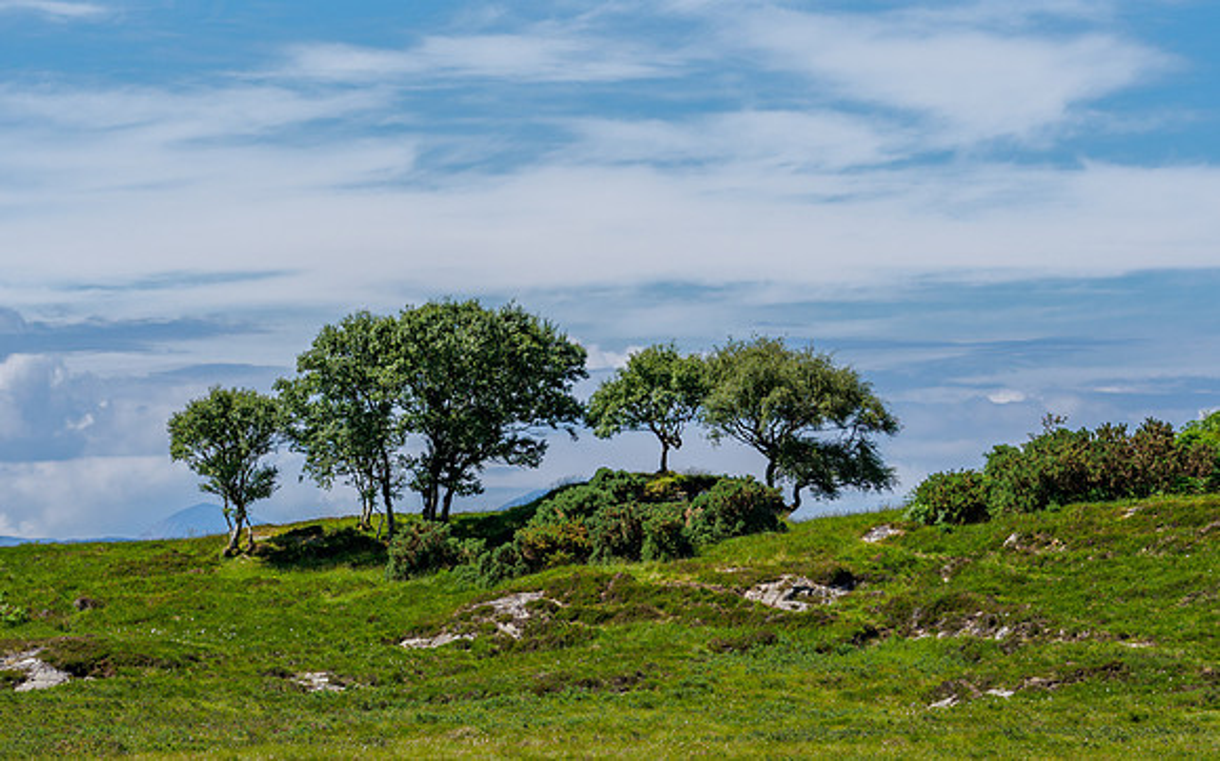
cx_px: 610
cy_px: 409
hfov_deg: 12.1
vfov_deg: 7.5
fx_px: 5778
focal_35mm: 174
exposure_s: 1/1250
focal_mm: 82
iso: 200
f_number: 4
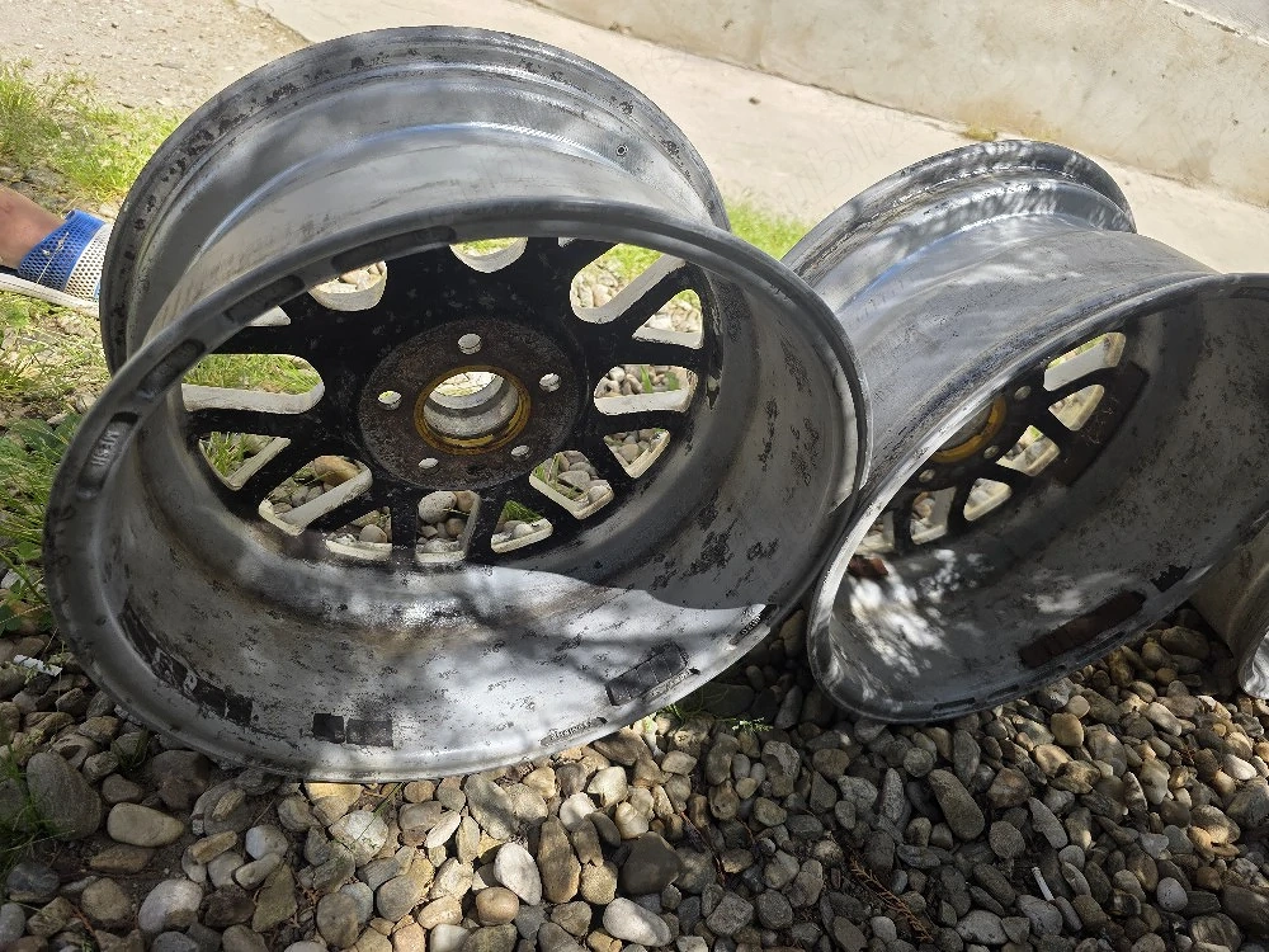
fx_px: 843
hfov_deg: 73.9
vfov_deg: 58.9
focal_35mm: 23
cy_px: 476
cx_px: 634
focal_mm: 6.3
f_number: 1.7
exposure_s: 1/3333
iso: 80
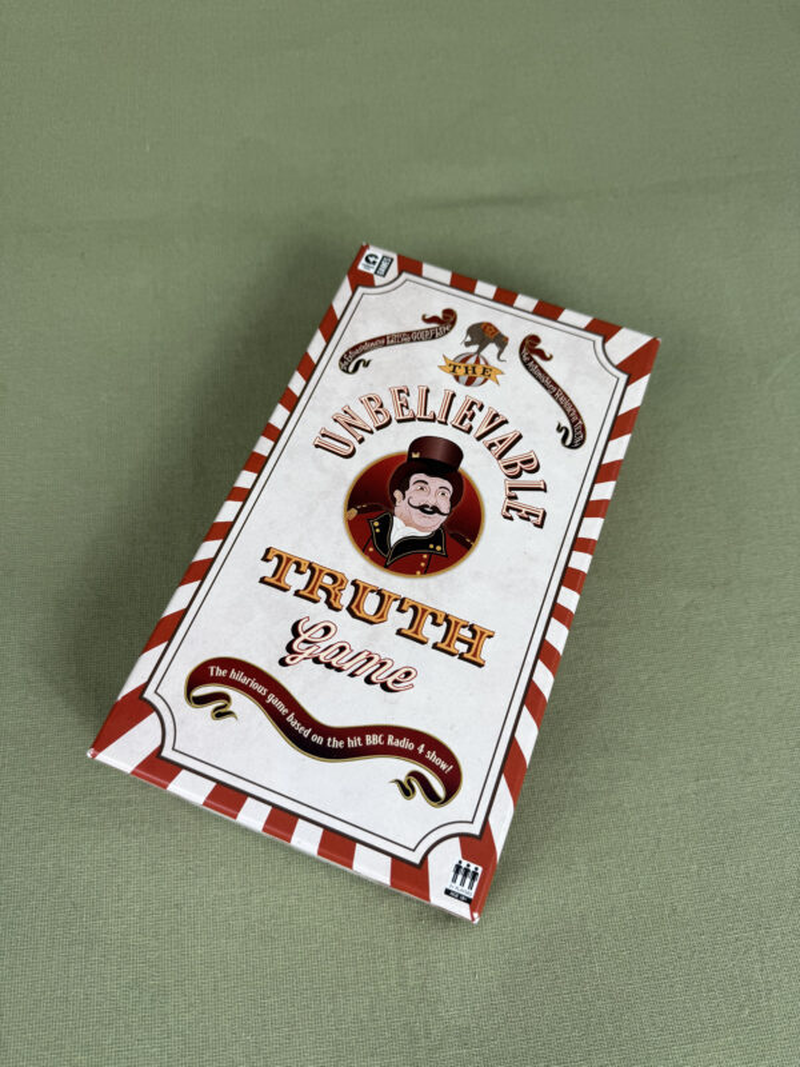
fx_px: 740
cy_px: 534
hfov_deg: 56.8
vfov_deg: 71.6
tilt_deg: -66.5
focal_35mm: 24
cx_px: 400
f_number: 1.78
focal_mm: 6.76
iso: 80
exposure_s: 1/100
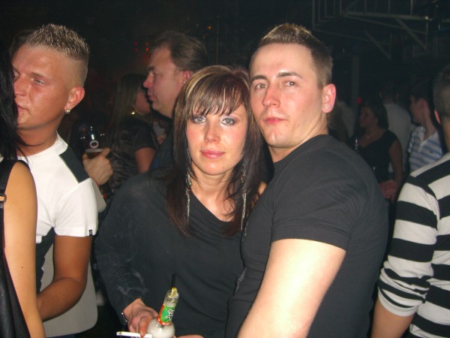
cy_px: 169
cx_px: 225
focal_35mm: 38
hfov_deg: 49.0
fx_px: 494
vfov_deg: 37.7
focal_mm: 7.9
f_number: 2.8
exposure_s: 1/60
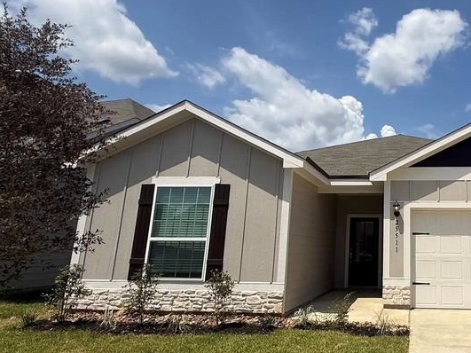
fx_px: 367
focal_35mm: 27
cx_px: 393
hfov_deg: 58.9
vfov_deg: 51.3
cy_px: 172
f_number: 2.2
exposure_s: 1/4762
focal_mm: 2.22
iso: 50
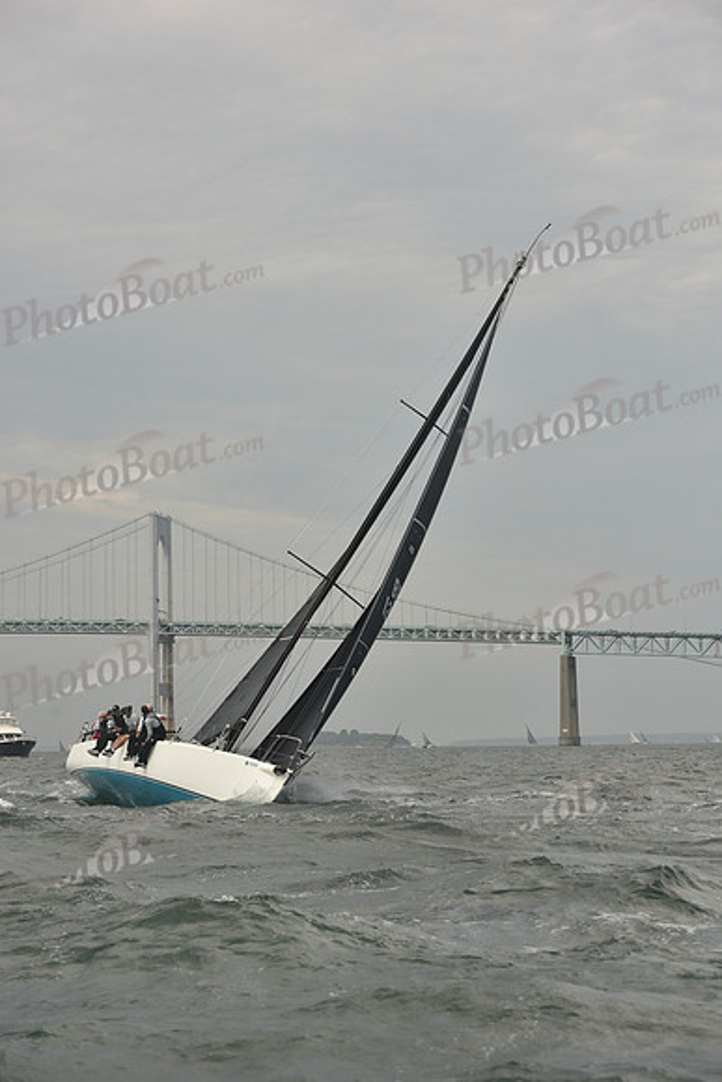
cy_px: 541
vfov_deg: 28.8
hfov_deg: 19.5
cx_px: 361
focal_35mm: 70
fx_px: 2104
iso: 250
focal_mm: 70
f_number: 6.3
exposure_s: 1/640
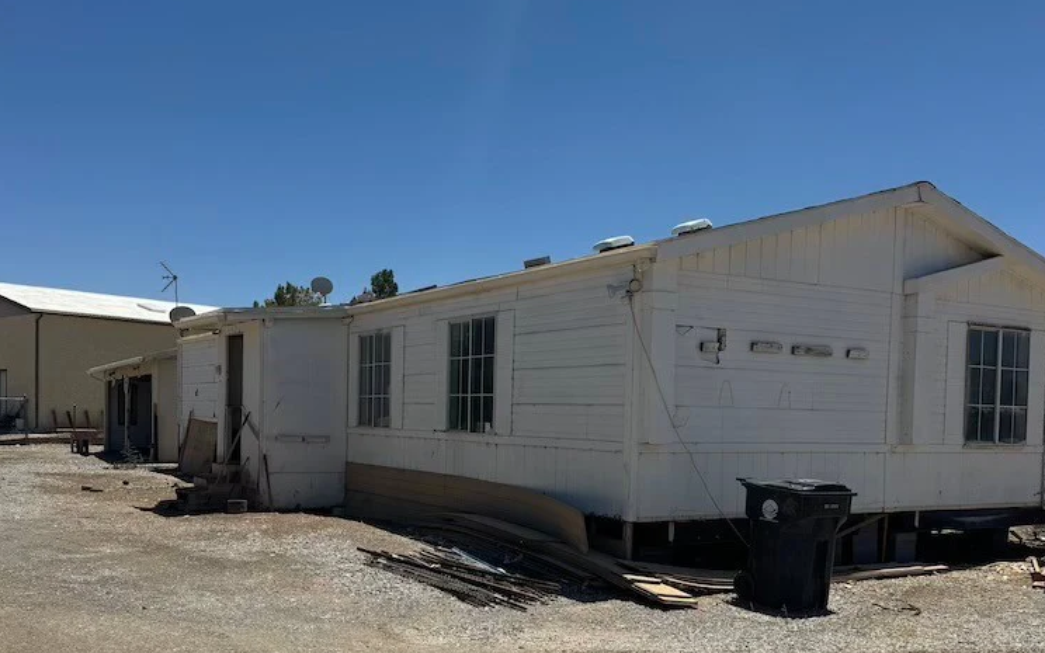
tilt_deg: -2.1
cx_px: 510
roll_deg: -0.4
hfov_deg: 55.3
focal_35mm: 35
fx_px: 997
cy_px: 449
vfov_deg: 35.8
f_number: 1.78
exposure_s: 1/7937
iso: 80
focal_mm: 6.76
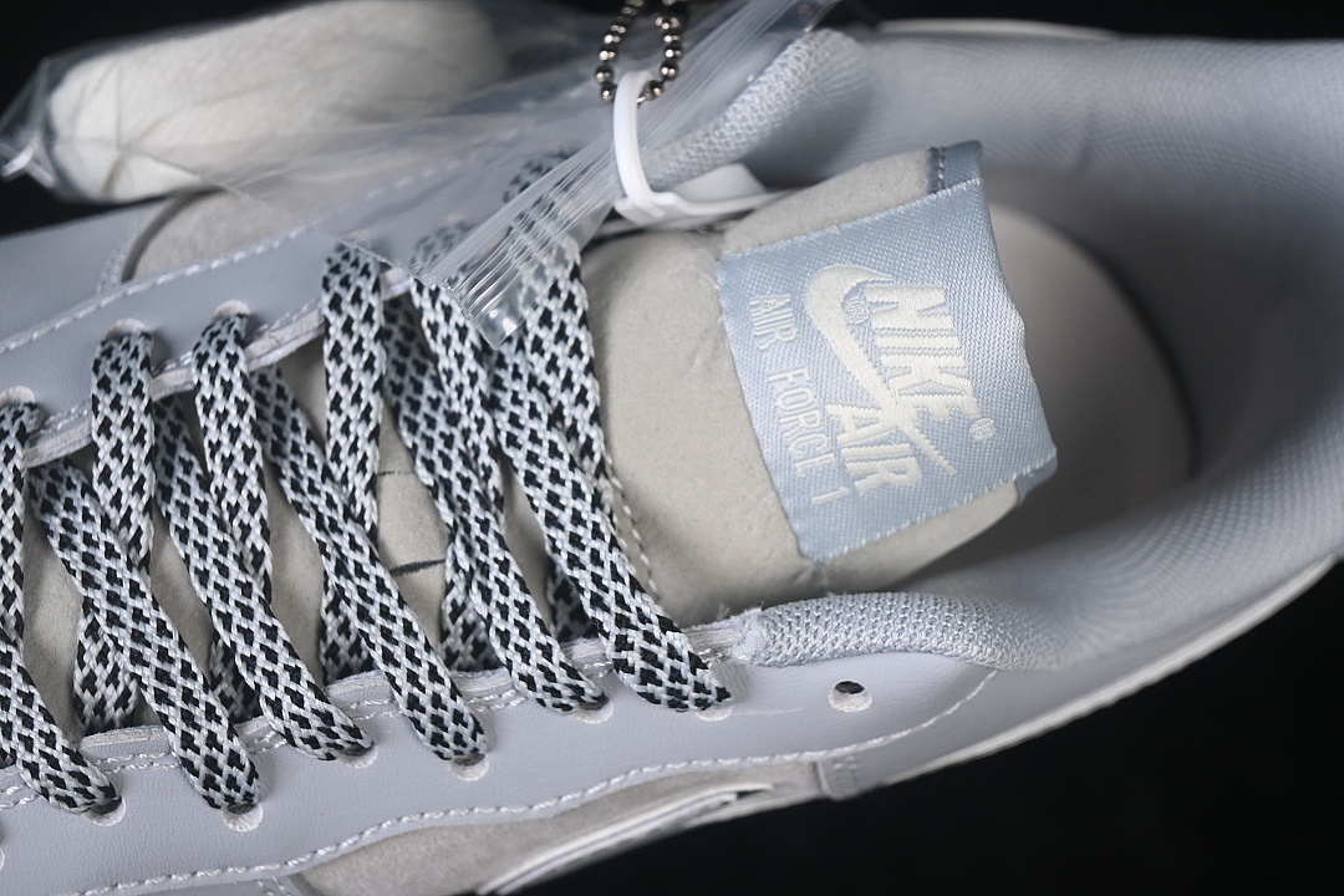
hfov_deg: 27.0
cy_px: 448
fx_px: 2800
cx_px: 672
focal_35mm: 75
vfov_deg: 18.2
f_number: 7.1
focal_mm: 50
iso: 160
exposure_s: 1/80
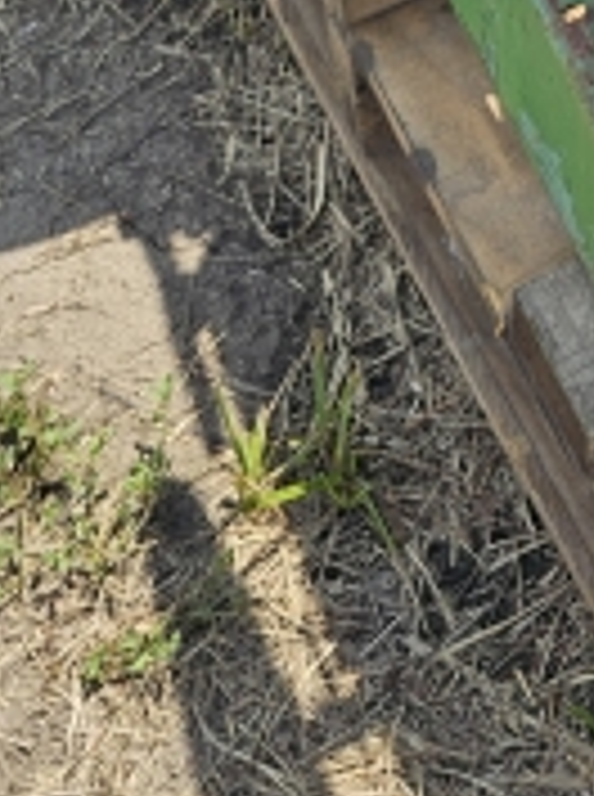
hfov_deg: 13.3
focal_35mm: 100
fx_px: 2296
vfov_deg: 16.1
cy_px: -715
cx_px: 1053
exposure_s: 1/394
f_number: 1.7
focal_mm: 6.3
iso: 10
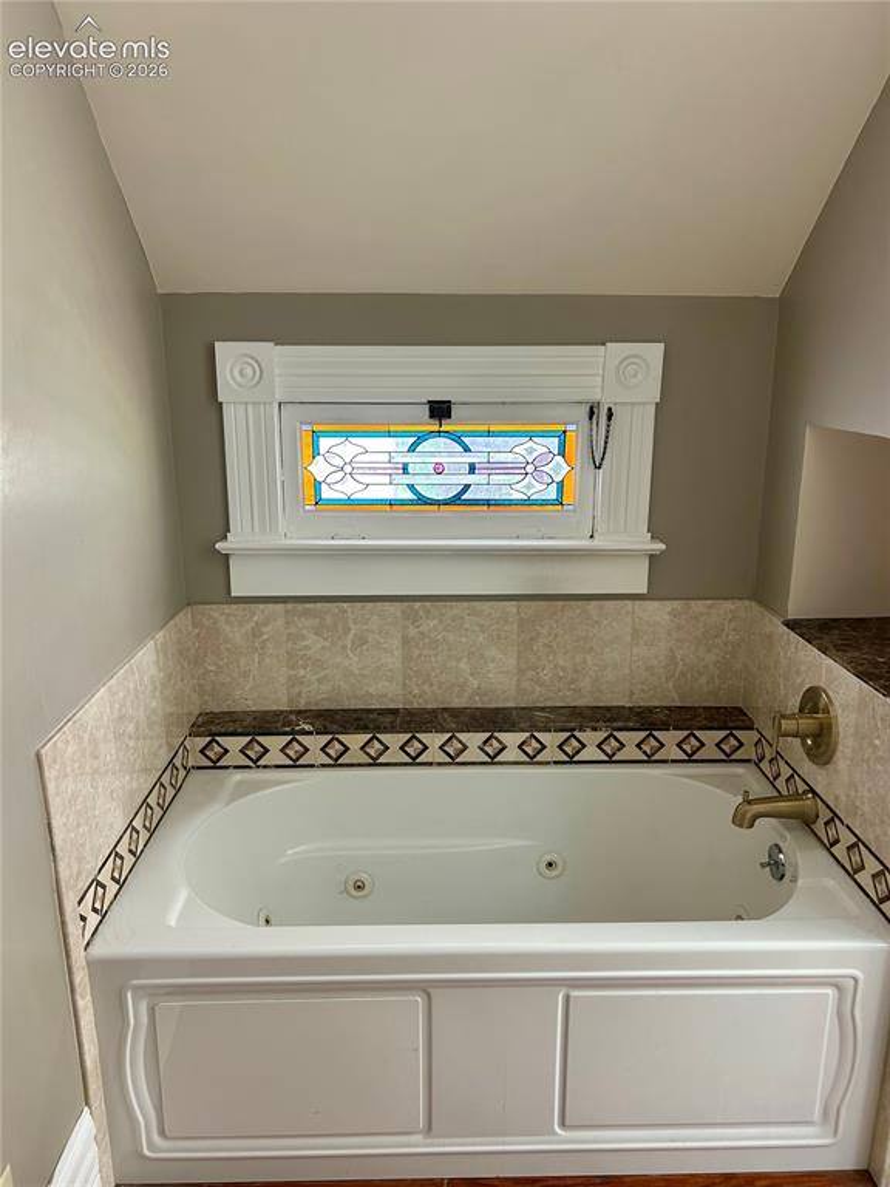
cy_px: 594
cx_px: 445
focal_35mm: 26
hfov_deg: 53.1
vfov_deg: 67.3
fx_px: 891
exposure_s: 1/65
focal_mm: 5.7
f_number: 1.5
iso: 125
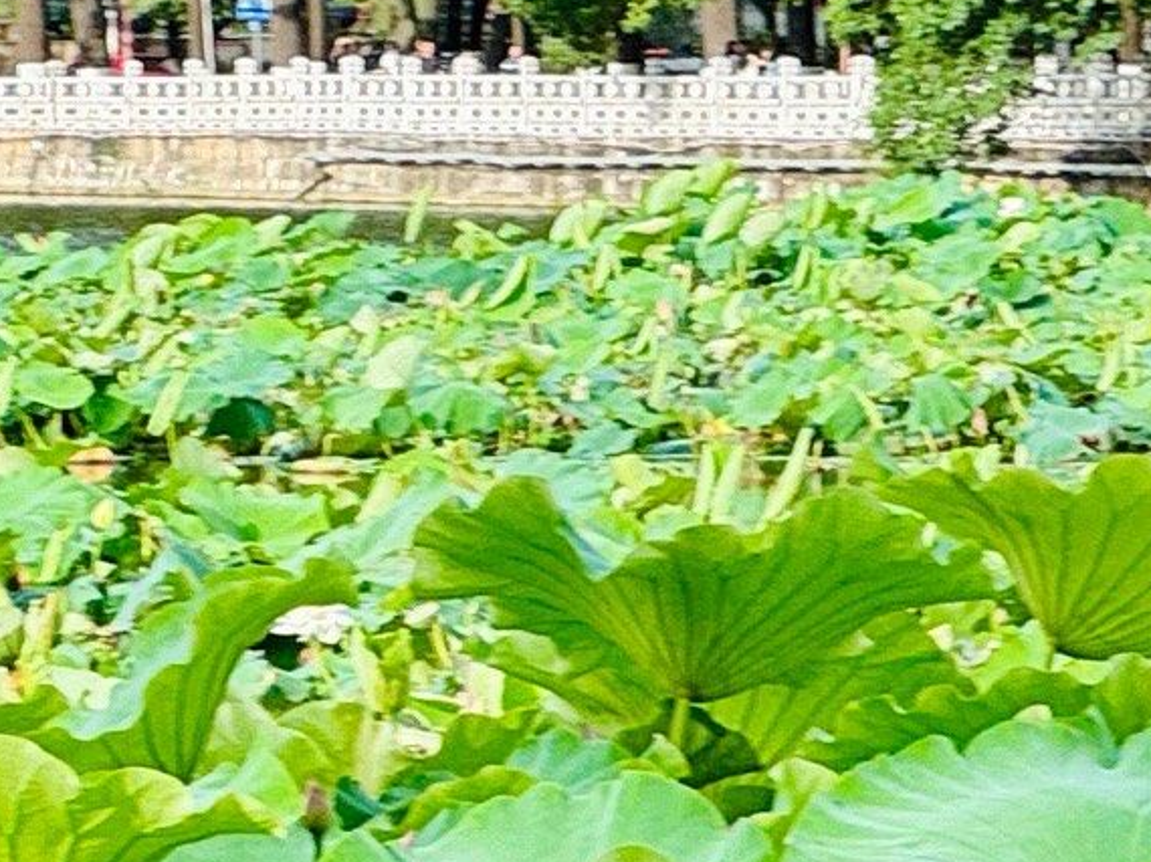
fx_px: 12264
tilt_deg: -5.4
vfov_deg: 4.0
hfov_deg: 5.3
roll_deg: +0.0
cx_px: 1775
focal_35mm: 369
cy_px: 1292
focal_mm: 9
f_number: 2.8
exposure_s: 1/163
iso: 25
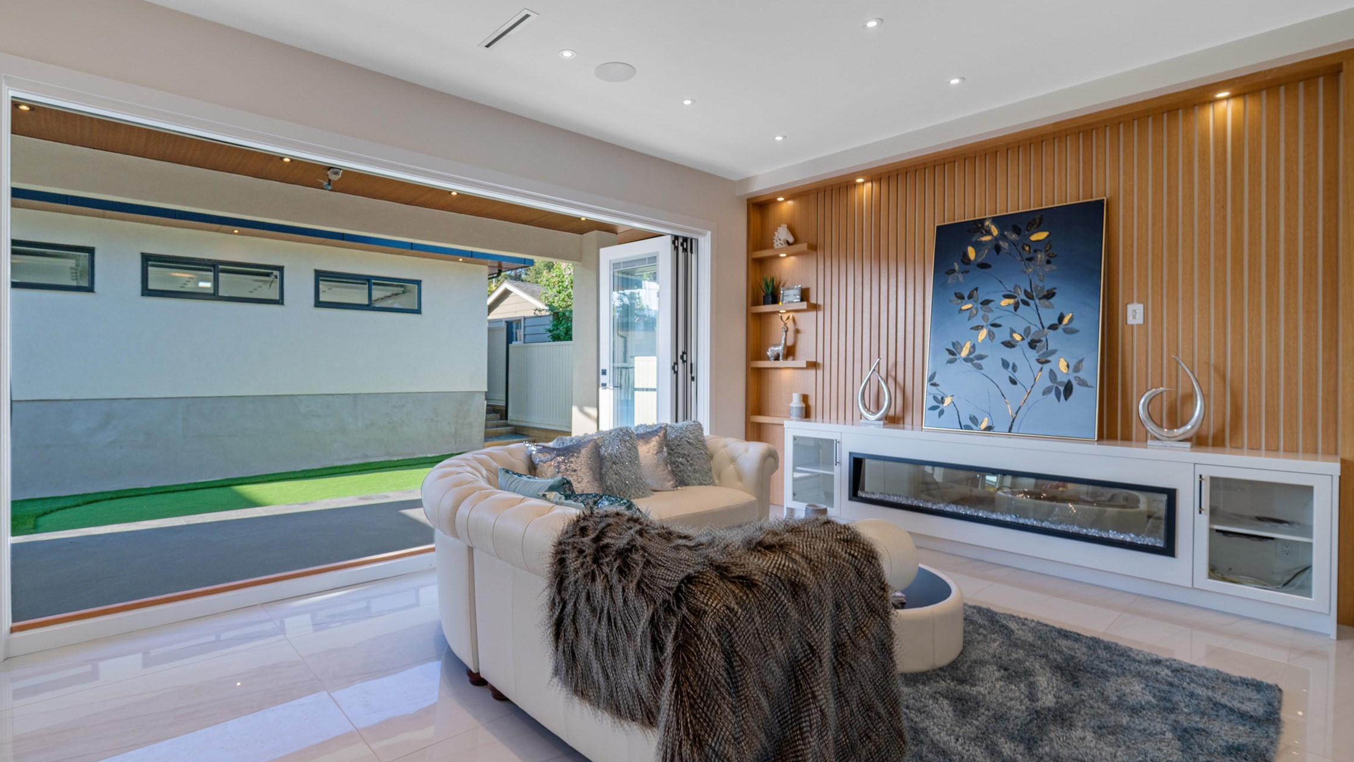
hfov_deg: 95.7
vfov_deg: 63.9
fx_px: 610
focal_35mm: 17
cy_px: 374
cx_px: 614
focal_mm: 12
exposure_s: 1/200
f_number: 6.3
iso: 100
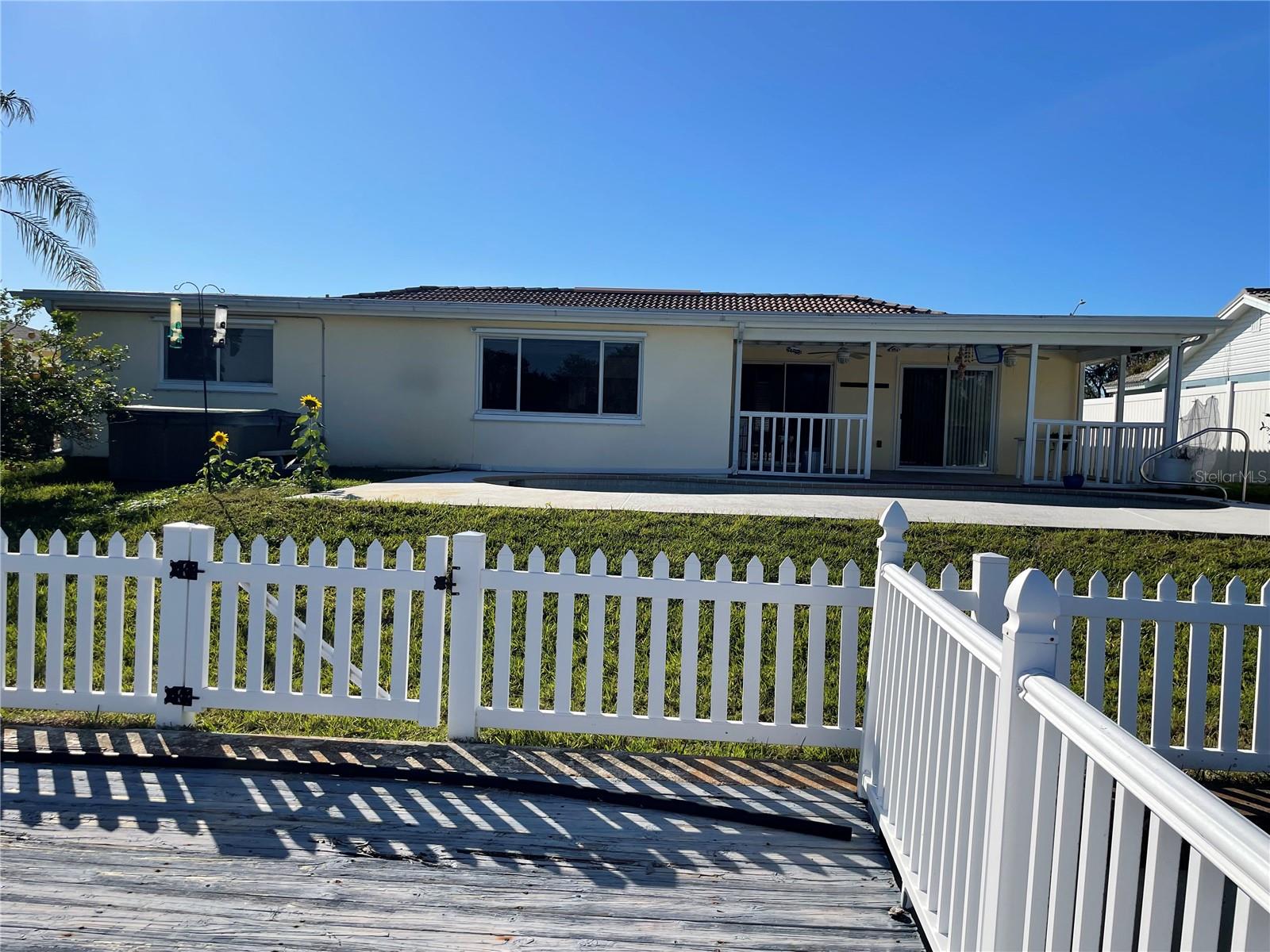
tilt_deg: -2.4
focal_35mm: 26
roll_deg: -1.4
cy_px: 476
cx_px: 635
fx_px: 954
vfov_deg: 53.1
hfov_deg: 67.3
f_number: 1.6
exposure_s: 1/5814
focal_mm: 4.2
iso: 32
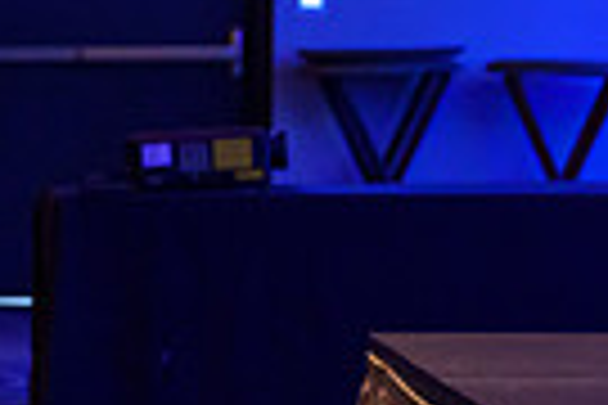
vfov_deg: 4.5
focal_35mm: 305
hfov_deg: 6.7
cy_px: -34
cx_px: 928
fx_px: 5151
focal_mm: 70
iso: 2000
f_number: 2.8
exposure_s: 1/80
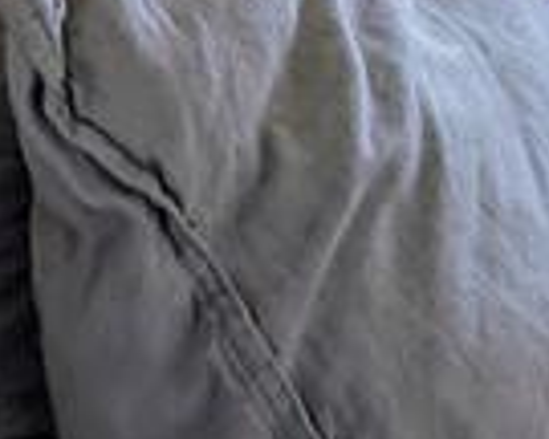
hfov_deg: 16.1
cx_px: 850
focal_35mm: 108
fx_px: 1755
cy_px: -409
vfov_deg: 12.7
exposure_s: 1/23.8
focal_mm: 6.9
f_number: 1.68
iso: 19
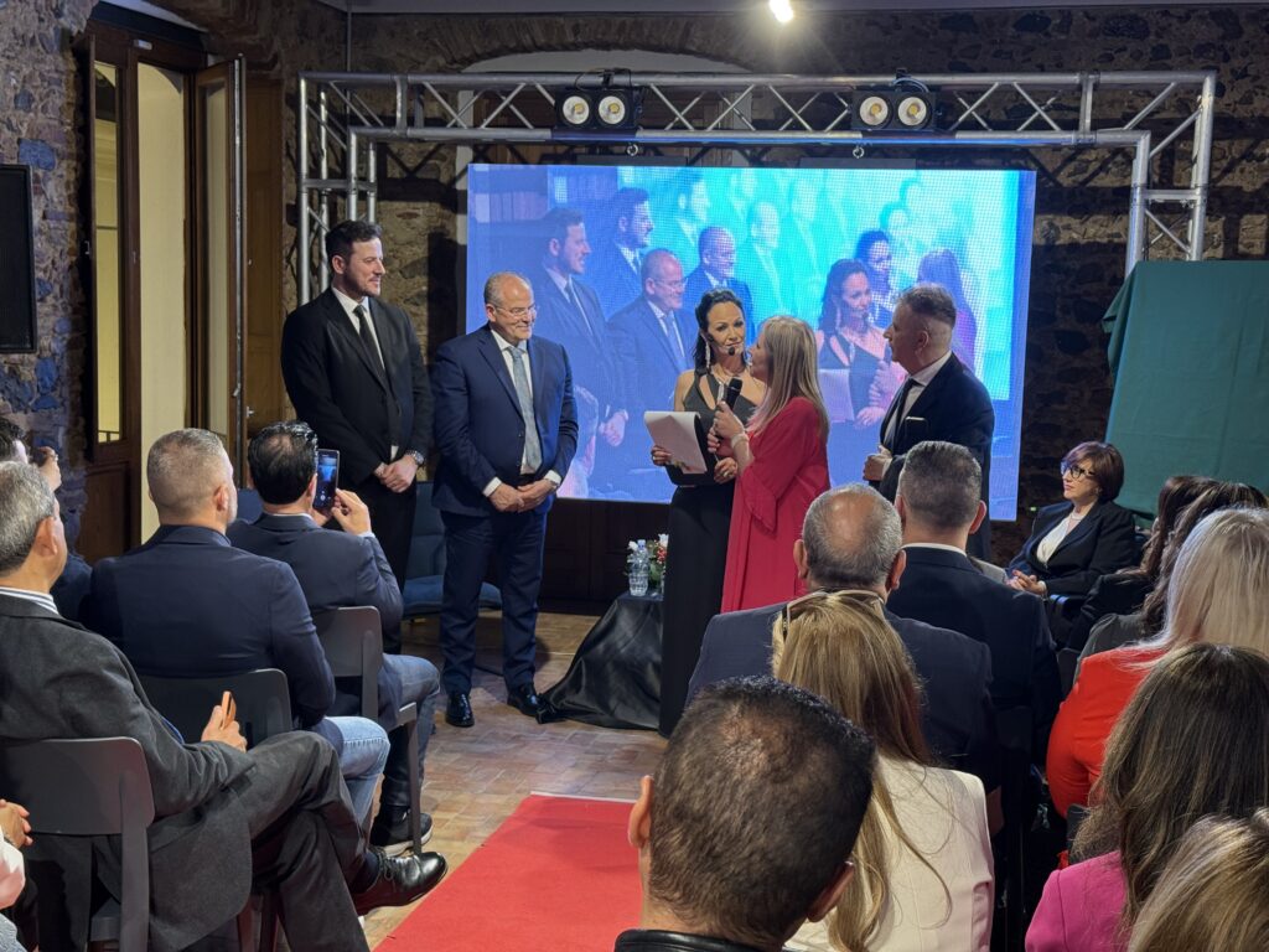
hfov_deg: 39.7
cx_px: 634
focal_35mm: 48
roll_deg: -1.3
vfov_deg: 30.3
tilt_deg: -6.3
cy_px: 476
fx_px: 1760
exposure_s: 1/96
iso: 80
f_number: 1.78
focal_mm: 6.76
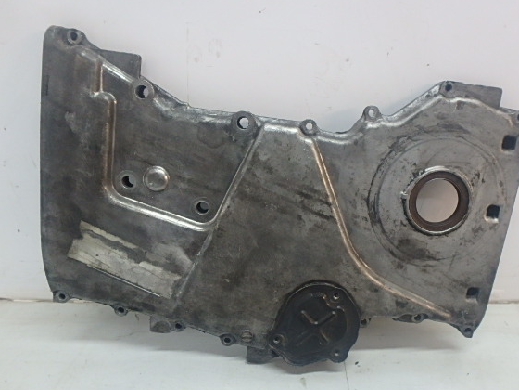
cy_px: 210
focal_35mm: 24
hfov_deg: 71.5
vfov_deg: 56.8
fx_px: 360
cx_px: 281
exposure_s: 1/30
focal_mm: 3.7
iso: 250
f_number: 3.5
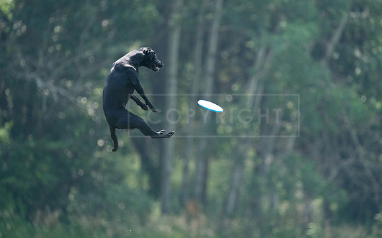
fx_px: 6391
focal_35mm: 614
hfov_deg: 3.4
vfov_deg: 2.1
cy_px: 127
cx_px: 191
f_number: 6.3
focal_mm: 600
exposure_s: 1/4000
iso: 5000
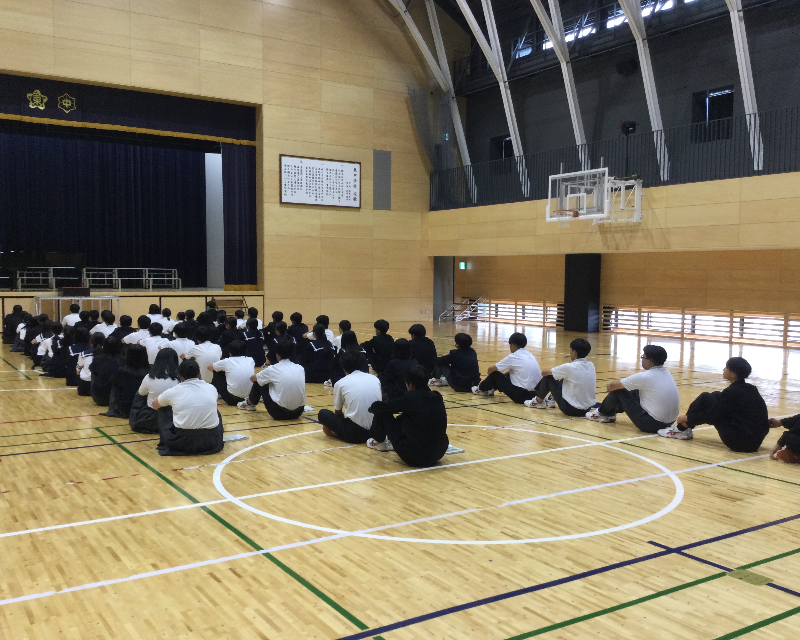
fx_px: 781
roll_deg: -1.4
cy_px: 322
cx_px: 391
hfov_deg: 54.2
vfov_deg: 44.5
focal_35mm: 33
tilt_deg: -5.3
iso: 64
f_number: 2.4
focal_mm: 3.3
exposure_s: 1/30
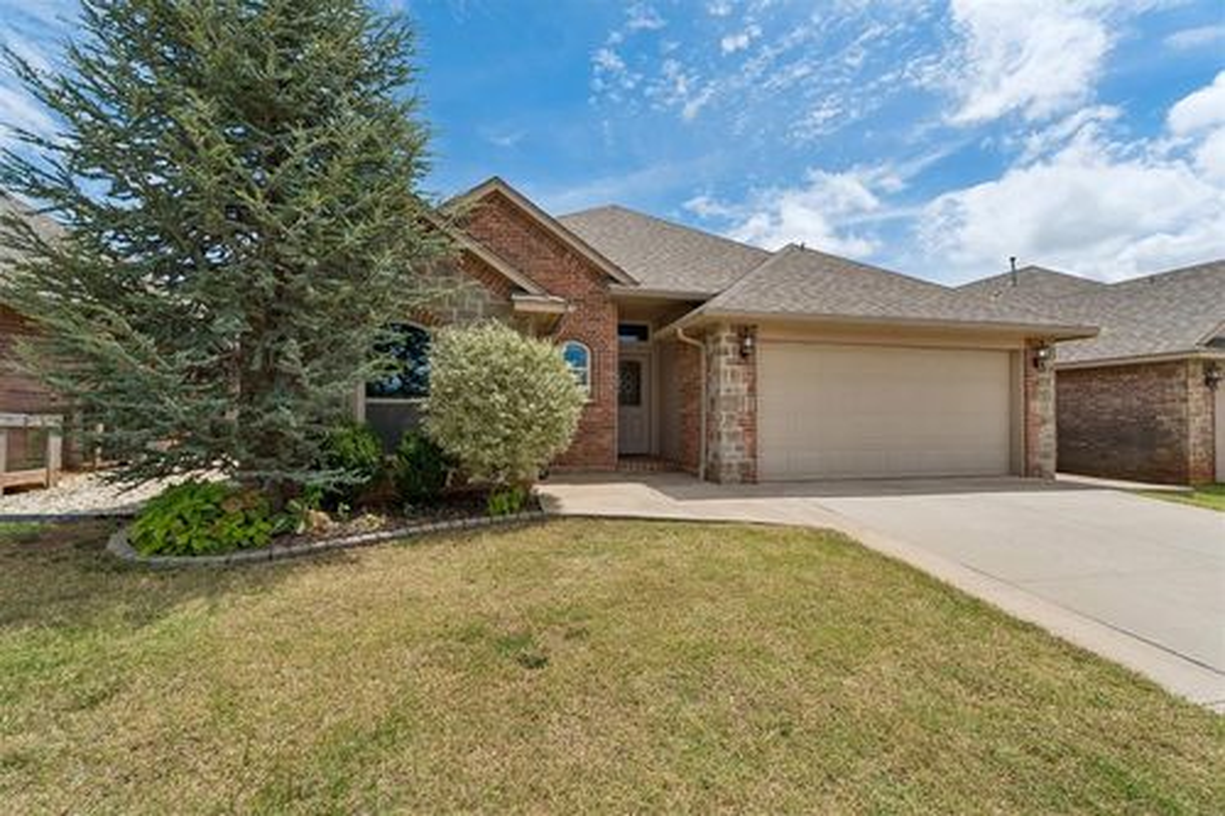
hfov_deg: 100.4
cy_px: 408
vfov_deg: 77.3
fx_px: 510
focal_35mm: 15
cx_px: 612
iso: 200
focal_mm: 10
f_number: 7.1
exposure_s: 1/1250
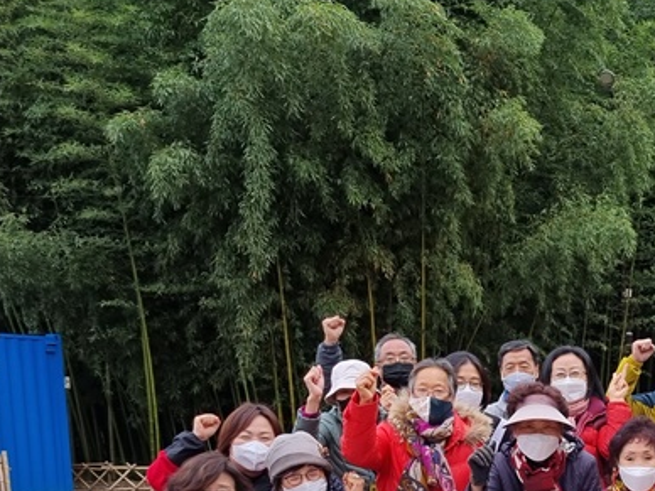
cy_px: 580
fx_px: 1268
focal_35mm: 67
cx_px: 616
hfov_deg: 27.7
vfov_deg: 20.6
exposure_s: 1/134
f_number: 1.8
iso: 50
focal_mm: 5.4
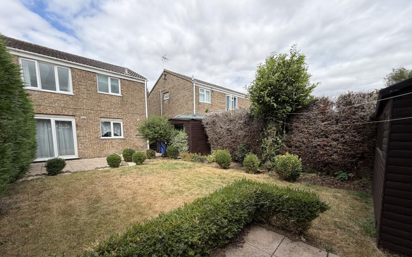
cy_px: 154
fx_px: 168
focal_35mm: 15
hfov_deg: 101.5
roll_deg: -0.3
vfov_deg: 74.0
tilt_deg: -5.9
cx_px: 207
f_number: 2.2
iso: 32
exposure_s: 1/770
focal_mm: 2.22
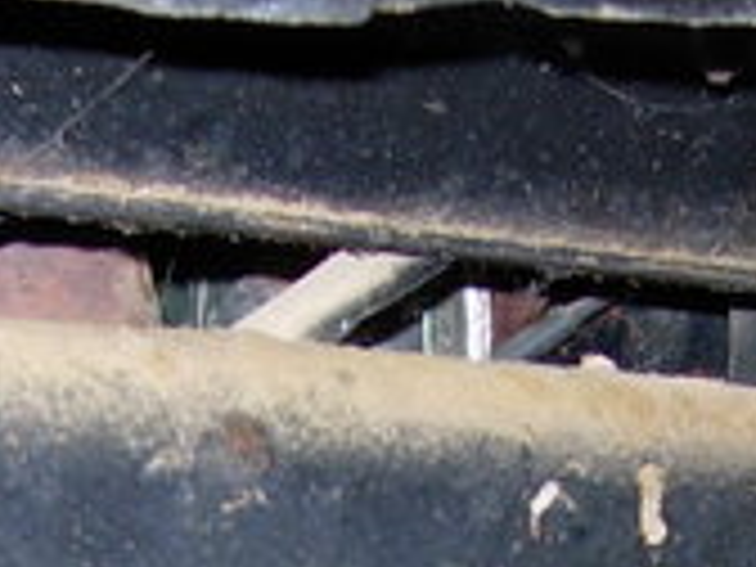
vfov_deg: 7.8
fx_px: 3953
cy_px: 1202
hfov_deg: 10.9
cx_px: 423
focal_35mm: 181
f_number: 2.8
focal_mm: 7.8
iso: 79
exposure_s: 1/64
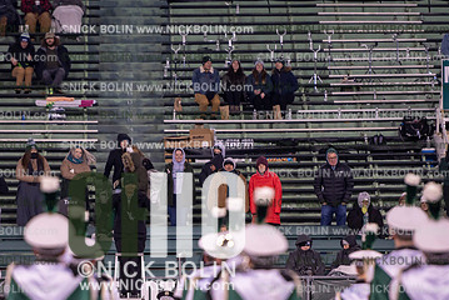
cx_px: 156
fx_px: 4032
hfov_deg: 6.4
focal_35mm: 323
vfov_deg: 4.3
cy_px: 232
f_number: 2.8
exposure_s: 1/1250
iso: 2500
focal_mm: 200
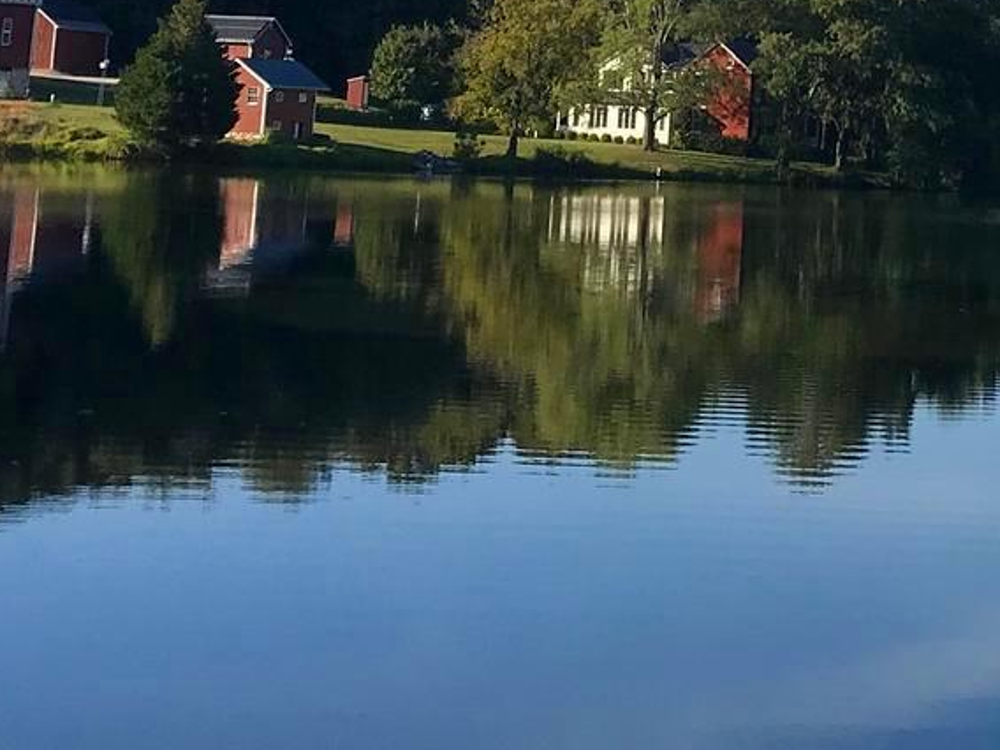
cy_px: -419
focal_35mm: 101
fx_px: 2918
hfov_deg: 19.1
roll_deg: -0.4
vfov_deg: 13.7
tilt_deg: +10.2
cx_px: 889
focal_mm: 3.99
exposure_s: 1/1808
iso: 20
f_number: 1.8
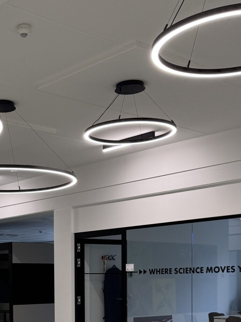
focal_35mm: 61
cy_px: 293
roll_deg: -0.3
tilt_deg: -1.3
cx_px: 23
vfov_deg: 30.2
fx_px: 566
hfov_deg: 23.4
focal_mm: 6.76
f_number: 1.78
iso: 100
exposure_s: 1/100
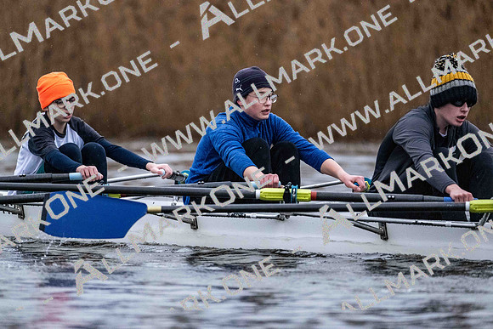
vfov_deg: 3.4
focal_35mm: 400
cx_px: 246
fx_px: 5479
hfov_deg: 5.2
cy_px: 164
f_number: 4.5
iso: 11400
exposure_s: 1/1600
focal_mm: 400
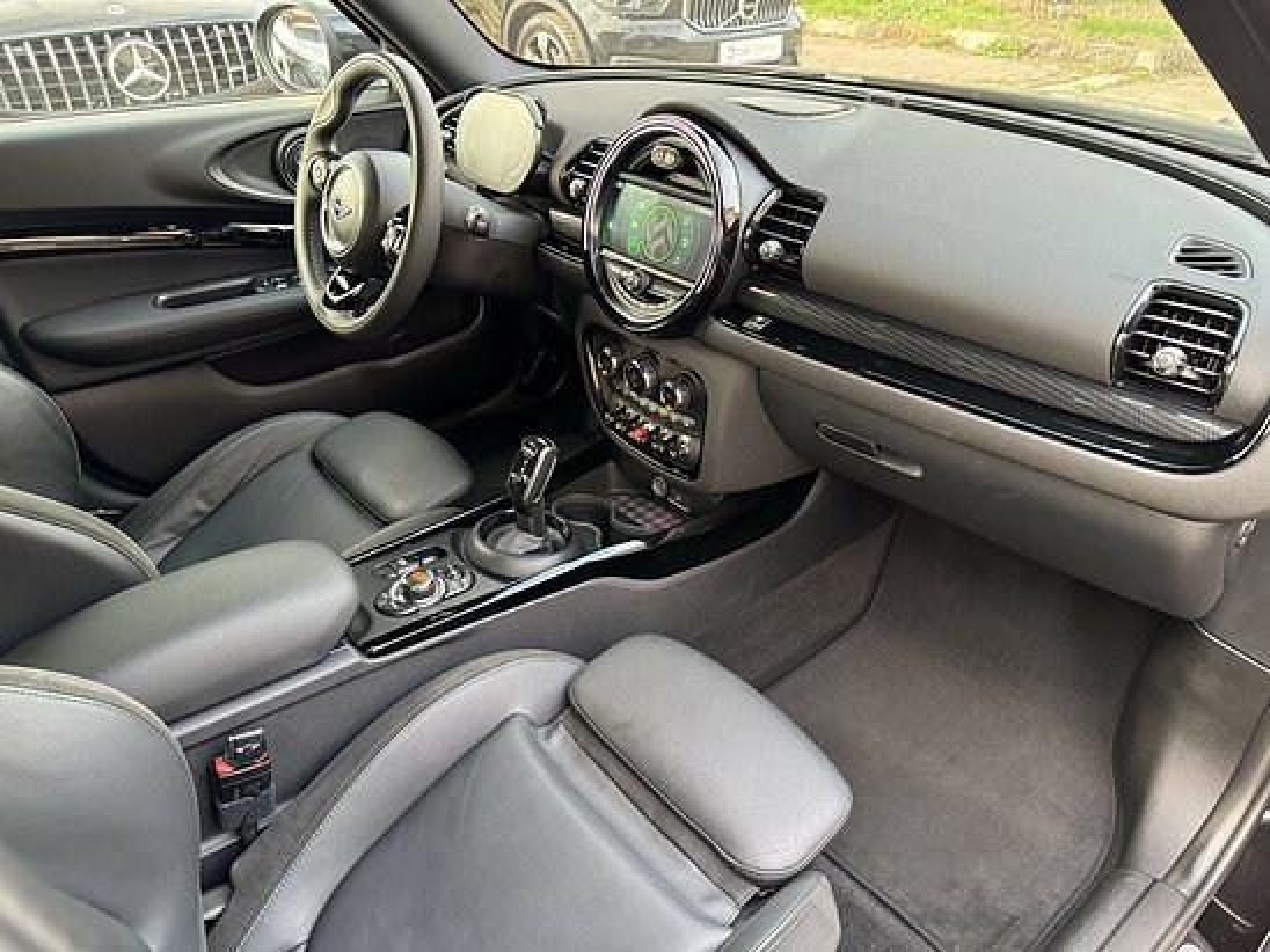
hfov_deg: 71.6
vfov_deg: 56.8
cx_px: 635
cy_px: 476
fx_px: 881
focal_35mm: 24
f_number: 1.78
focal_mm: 6.76
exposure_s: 1/60
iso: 640
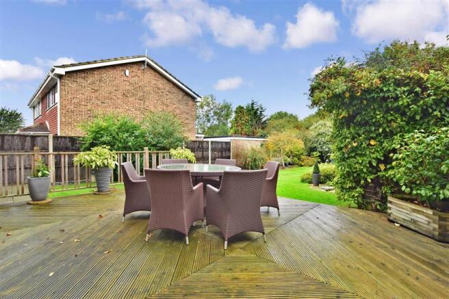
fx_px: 206
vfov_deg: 72.0
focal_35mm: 16
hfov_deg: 95.0
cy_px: 150
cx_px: 224
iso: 250
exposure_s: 1/13
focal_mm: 11
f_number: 13
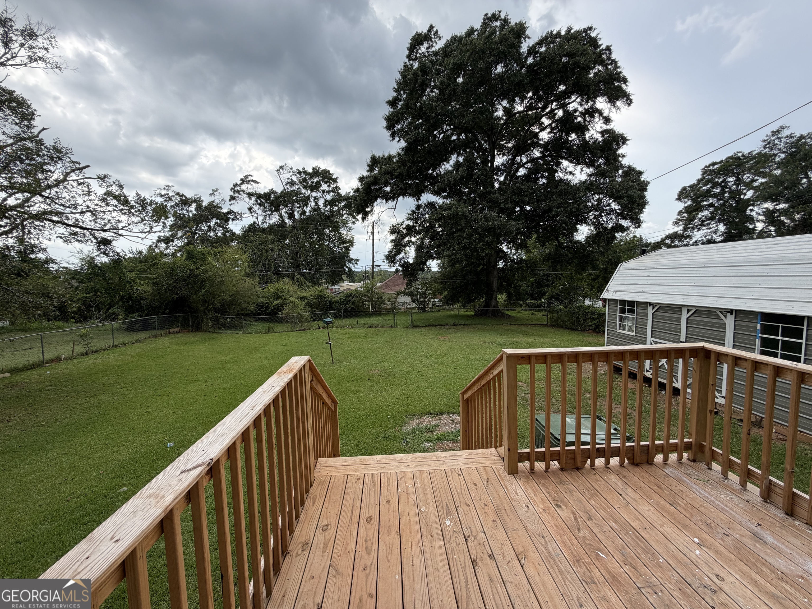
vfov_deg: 85.7
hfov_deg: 102.1
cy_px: 304
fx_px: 328
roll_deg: +1.4
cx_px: 406
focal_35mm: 14
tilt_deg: -5.1
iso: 50
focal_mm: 2.22
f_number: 2.2
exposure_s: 1/502
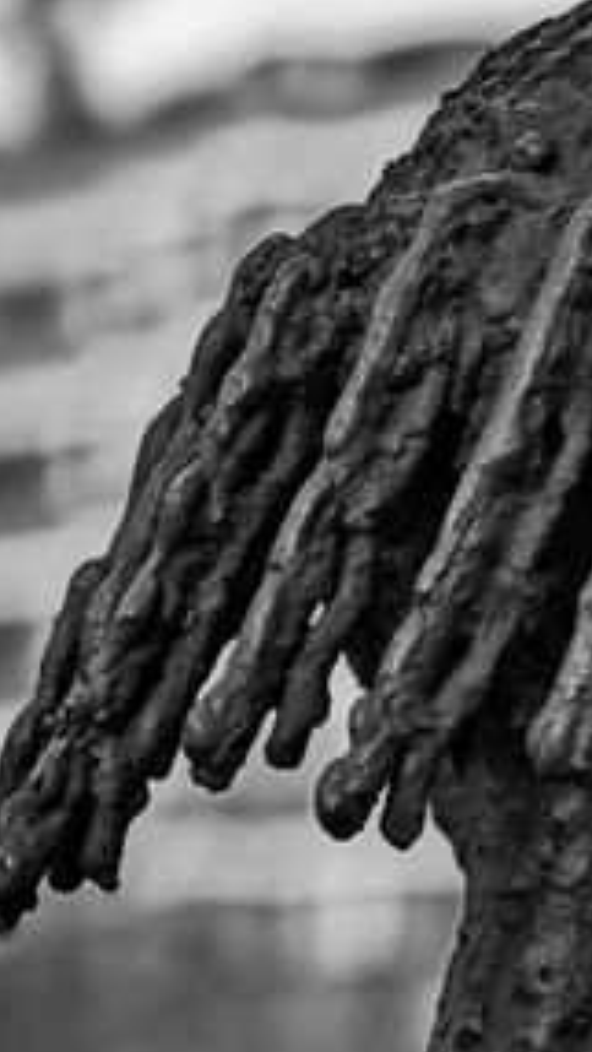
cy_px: 1118
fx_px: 14465
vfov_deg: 4.2
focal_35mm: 519
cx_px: 936
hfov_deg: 2.3
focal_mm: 105
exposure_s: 1/200
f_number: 5.6
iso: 320
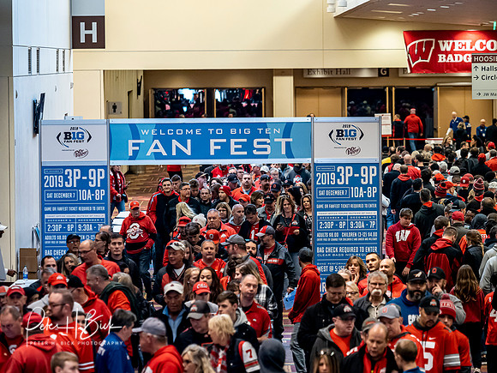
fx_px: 3279
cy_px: 186
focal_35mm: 228
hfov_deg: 8.7
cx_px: 248
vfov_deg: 6.5
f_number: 2.8
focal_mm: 110
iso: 2500
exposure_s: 1/160
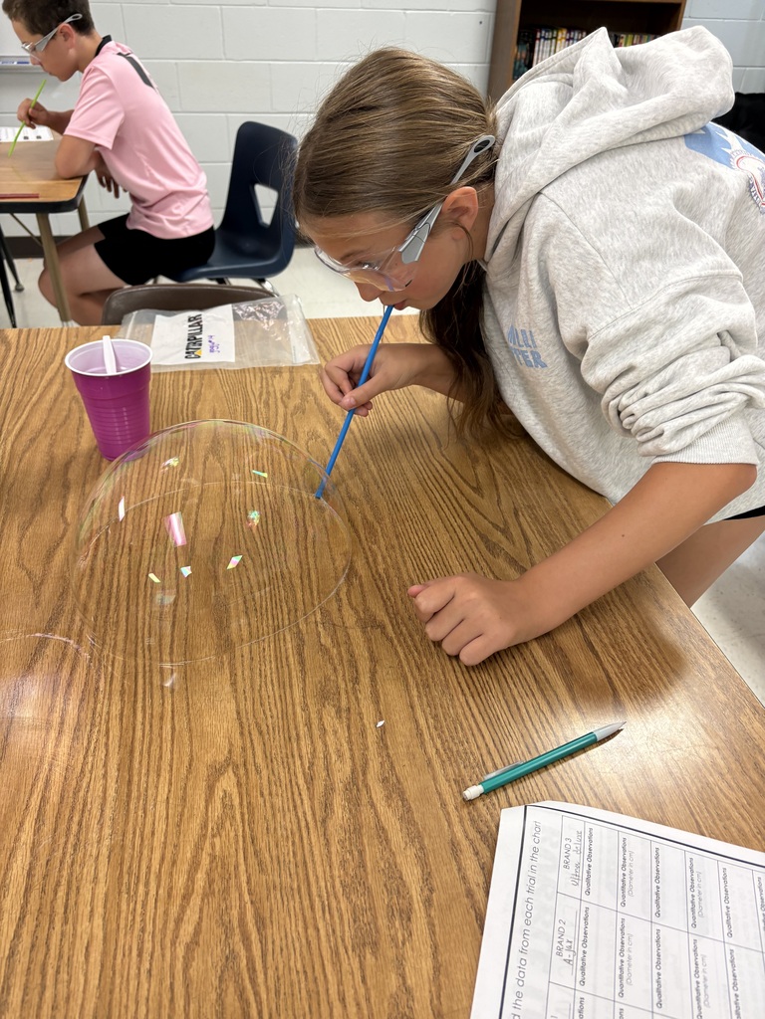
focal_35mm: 26
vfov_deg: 67.3
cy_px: 510
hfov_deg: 53.1
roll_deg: -1.6
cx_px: 382
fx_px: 766
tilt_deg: -34.5
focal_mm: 5.96
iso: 125
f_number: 1.6
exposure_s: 1/60
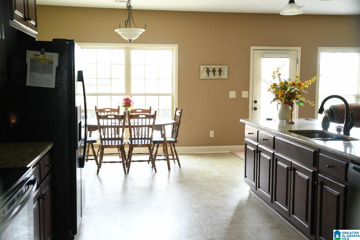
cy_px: 120
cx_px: 180
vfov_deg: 34.2
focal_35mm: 39
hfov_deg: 49.6
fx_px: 390
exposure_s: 1/20
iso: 250
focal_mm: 26
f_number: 3.8
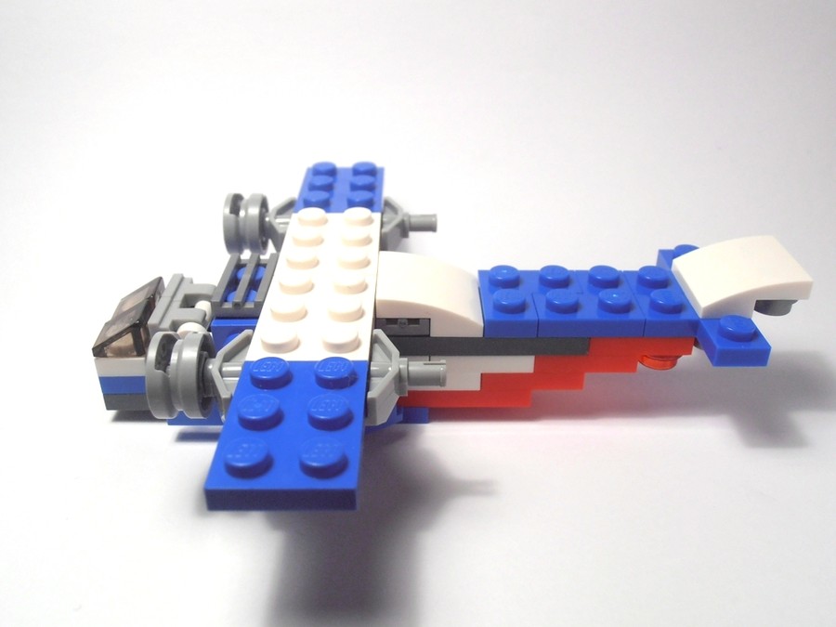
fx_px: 894
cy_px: 314
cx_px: 418
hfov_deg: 50.1
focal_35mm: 37
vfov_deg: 38.7
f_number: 3.9
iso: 80
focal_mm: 6.61
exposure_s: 1/100
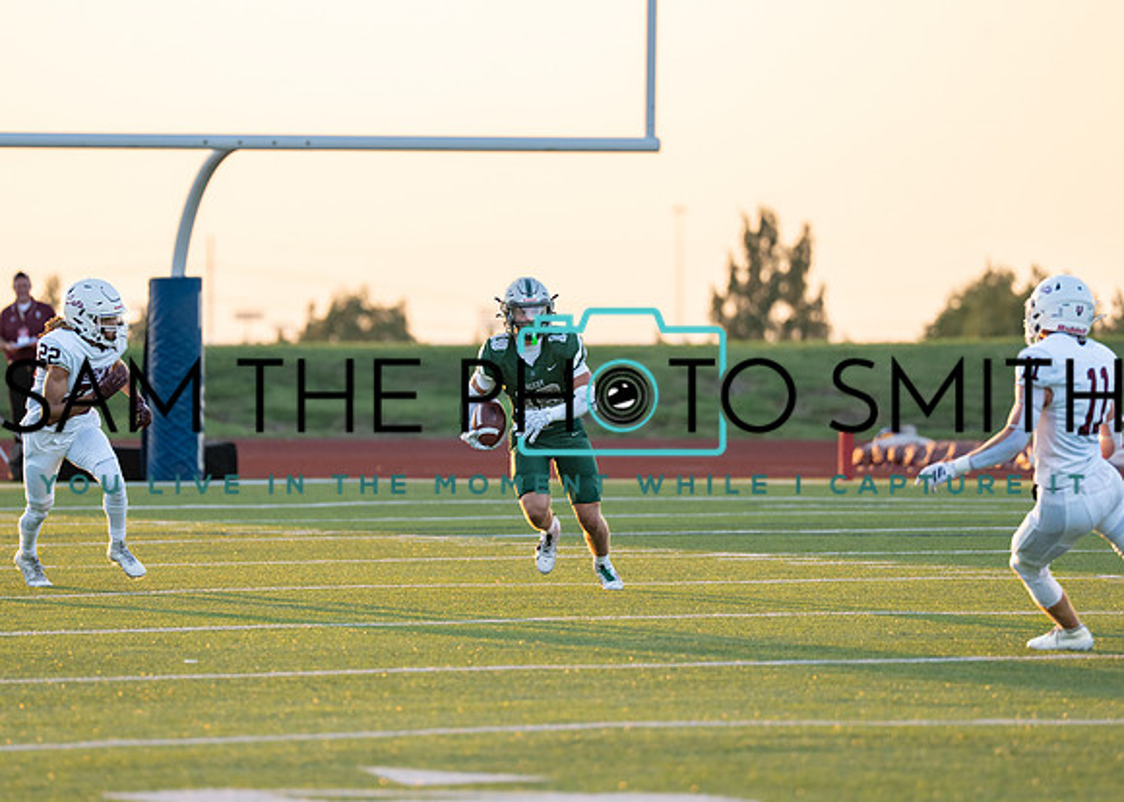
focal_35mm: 274
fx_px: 8736
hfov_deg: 7.4
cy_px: 366
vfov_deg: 5.3
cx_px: 507
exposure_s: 1/1250
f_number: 2.8
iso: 320
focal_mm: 200
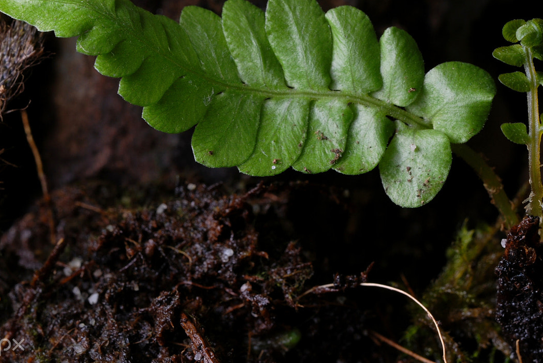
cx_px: 310
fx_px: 3111
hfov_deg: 10.0
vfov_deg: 6.7
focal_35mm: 206
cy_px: 141
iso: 100
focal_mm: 90
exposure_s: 3
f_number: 13
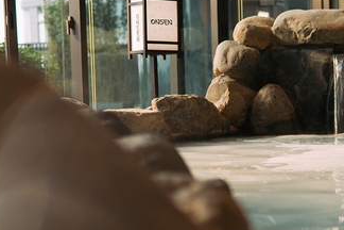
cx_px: 327
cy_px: 143
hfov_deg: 22.2
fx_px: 850
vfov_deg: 15.3
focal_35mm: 89
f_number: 1.6
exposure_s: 1/100
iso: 100
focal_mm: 30
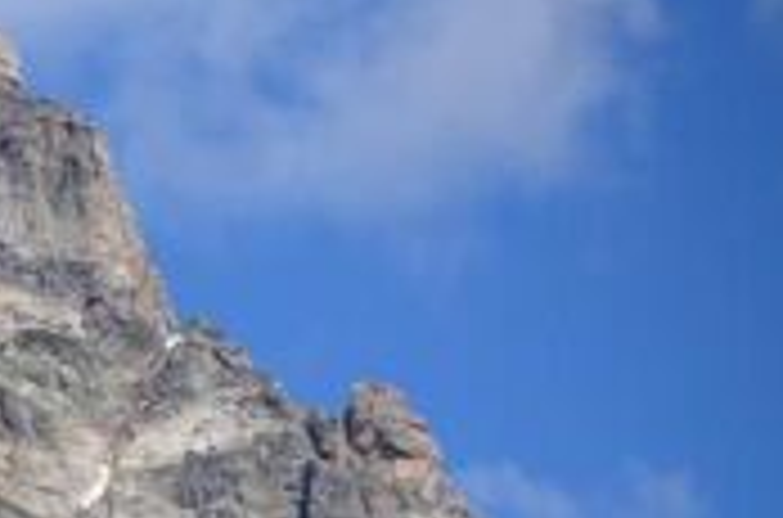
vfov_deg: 1.7
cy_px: 651
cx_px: -612
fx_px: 17960
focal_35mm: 828
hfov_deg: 2.5
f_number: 5.6
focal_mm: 150
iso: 200
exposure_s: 1/1600
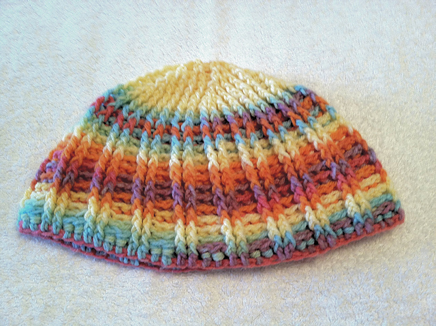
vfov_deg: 40.6
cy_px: 163
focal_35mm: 35
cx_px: 218
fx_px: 440
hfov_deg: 52.7
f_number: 2.8
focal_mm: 3.85
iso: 125
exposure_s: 1/15
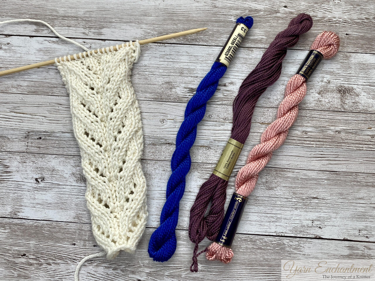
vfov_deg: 53.1
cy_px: 140
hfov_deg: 67.3
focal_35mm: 26
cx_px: 188
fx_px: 282
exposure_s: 1/118
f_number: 1.8
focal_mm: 4.25
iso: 32
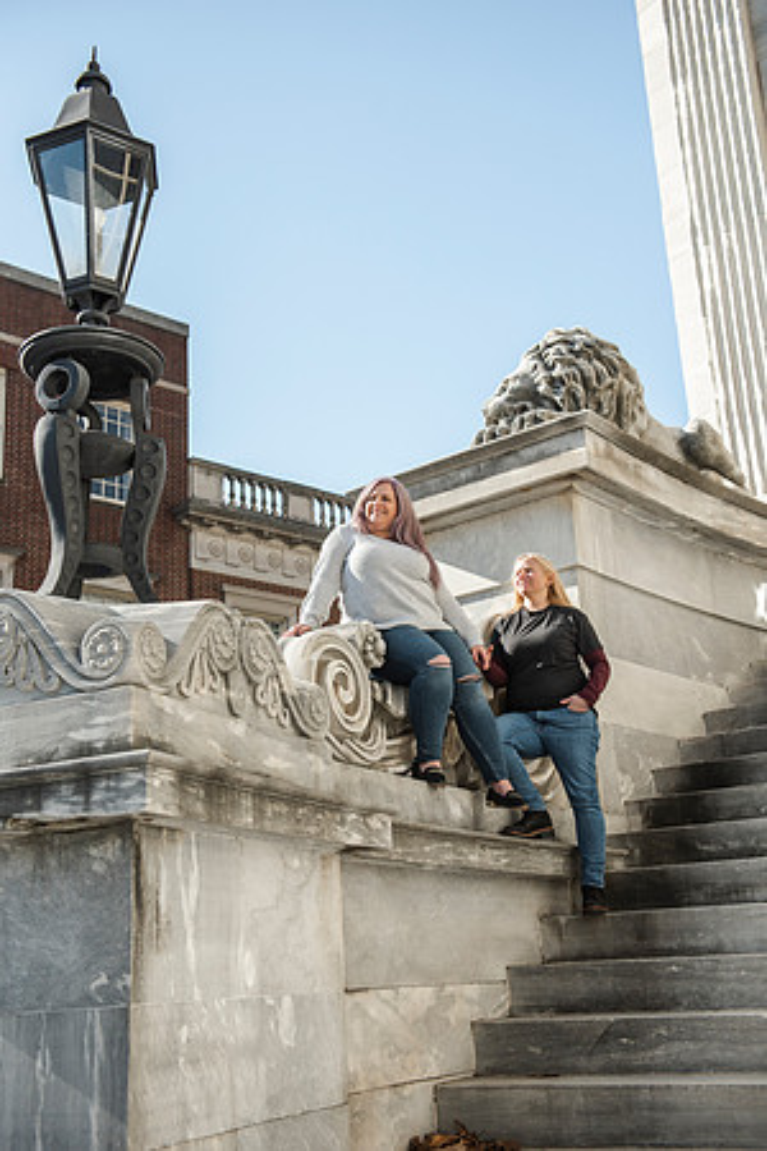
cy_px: 576
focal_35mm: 40
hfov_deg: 33.4
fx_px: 1278
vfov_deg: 48.5
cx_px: 384
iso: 400
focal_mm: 40
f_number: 4
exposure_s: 1/4000
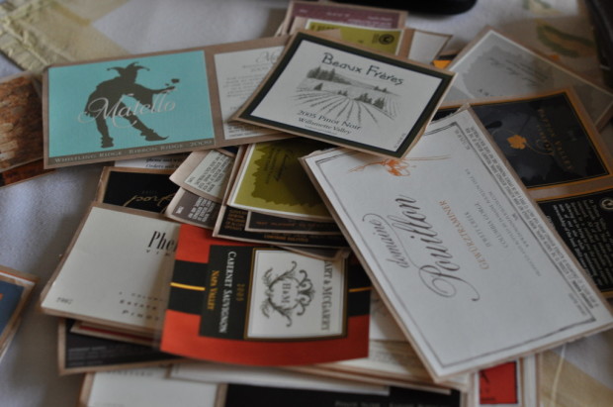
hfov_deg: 27.0
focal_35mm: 75
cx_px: 306
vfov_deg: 18.1
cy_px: 204
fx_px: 1275
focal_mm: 50
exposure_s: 1/30
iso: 800
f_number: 2.8
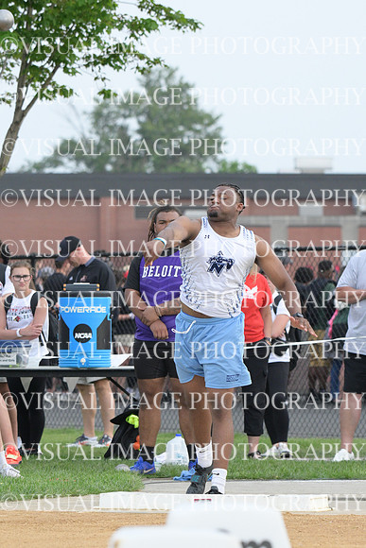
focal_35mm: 270
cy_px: 274
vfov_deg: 7.6
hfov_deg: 5.1
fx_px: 4115
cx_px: 183
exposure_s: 1/2000
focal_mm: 180
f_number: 6.3
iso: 2500
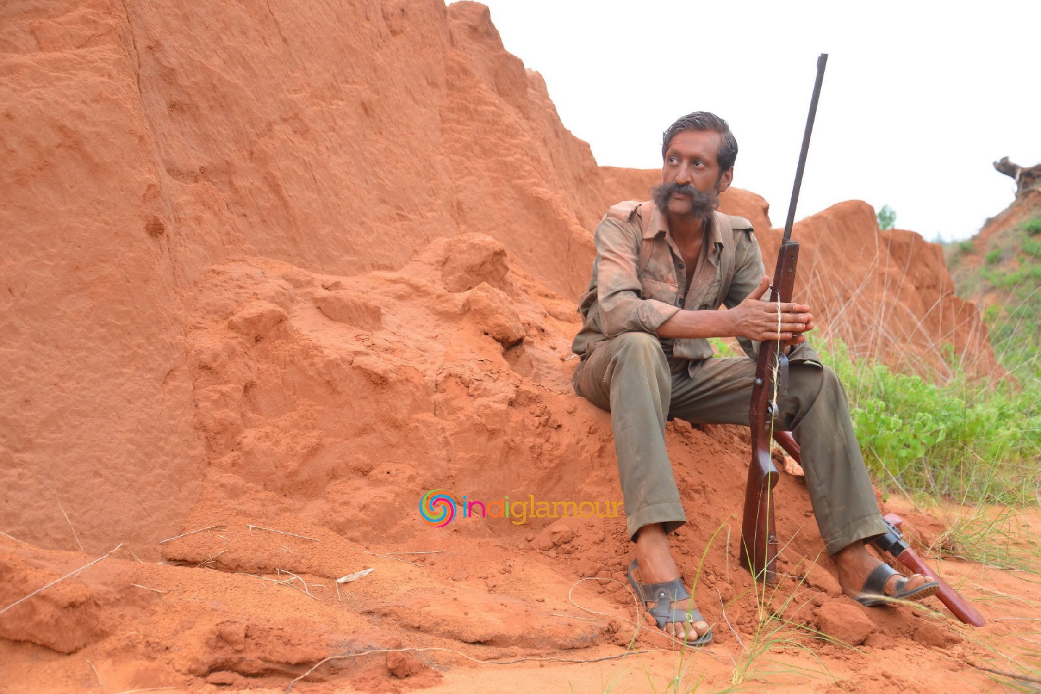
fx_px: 1157
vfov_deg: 33.4
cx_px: 520
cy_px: 347
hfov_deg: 48.5
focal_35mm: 40
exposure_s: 1/100
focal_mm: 40
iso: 200
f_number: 4.2
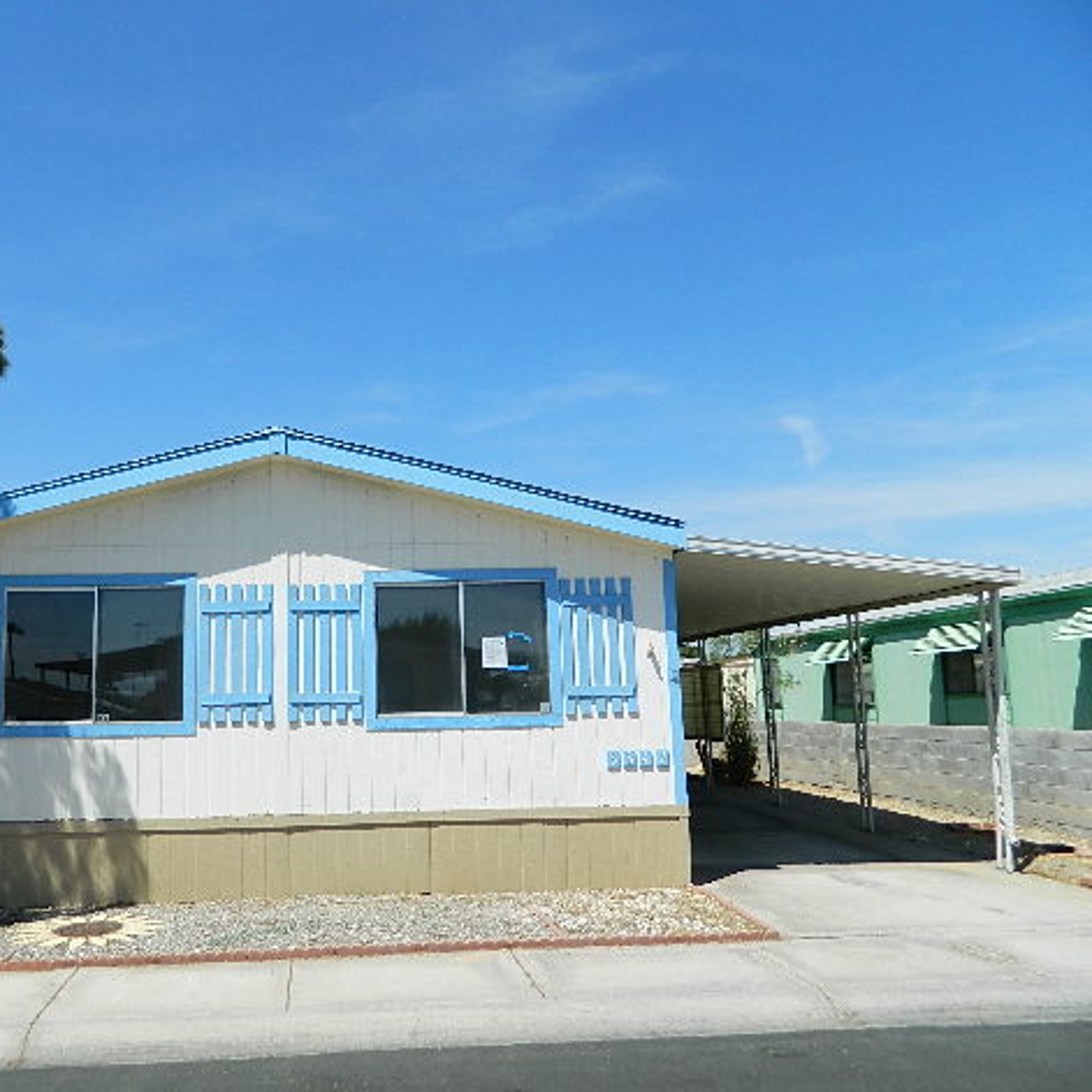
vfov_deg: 54.0
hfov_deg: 53.2
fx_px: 1071
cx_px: 387
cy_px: 554
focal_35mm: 30
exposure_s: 1/200
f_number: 8.7
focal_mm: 4.5
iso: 80
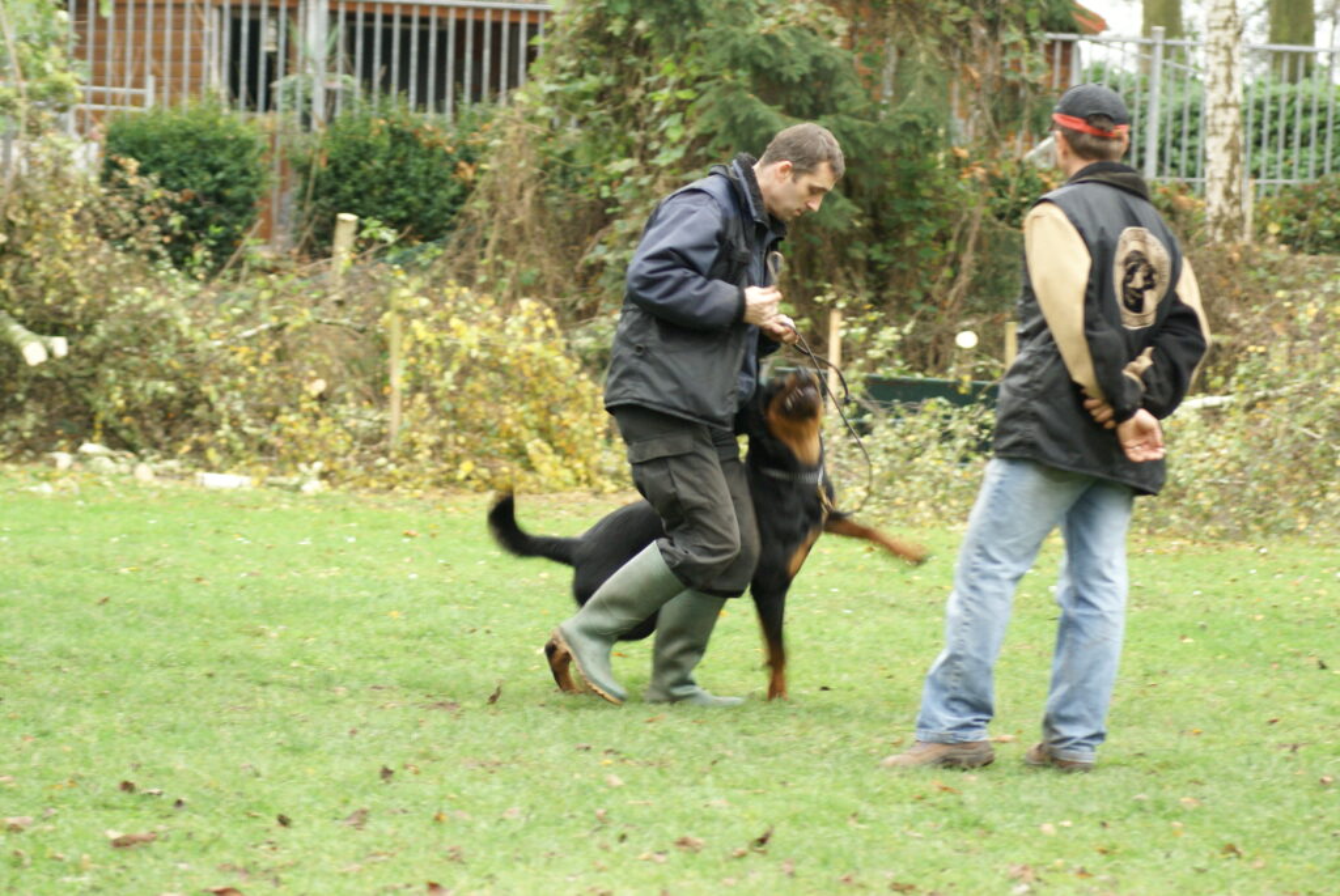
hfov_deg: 10.1
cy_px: 448
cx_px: 670
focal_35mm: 202
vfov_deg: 6.8
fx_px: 7545
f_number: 5.6
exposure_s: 1/60
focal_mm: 135
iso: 400
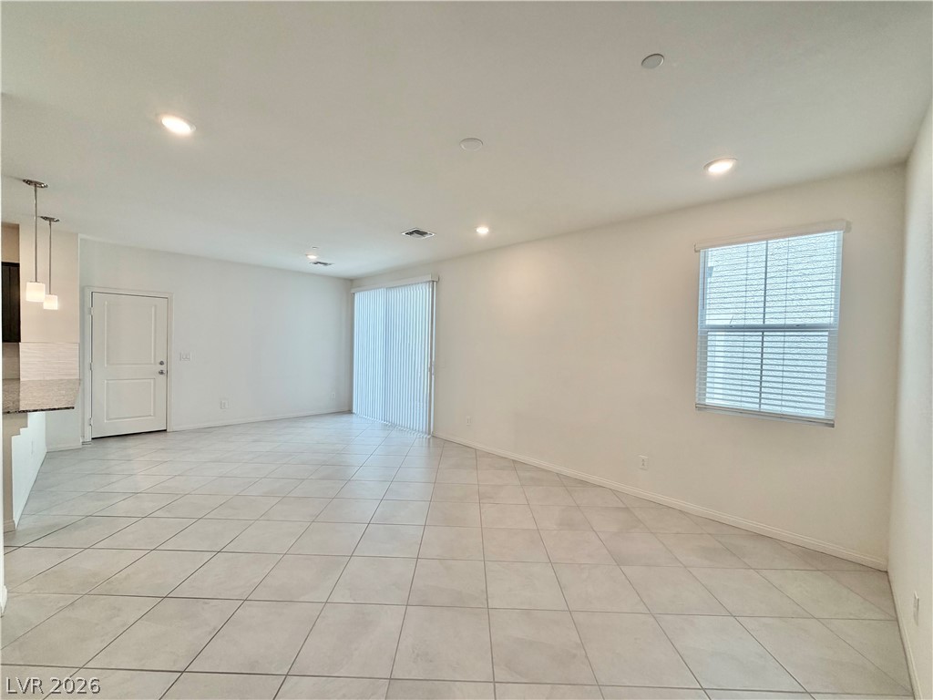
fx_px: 377
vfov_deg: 85.7
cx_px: 466
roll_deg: -1.6
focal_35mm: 14
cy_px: 350
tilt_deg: -2.0
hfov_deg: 102.1
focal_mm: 2.22
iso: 100
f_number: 2.2
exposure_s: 1/120
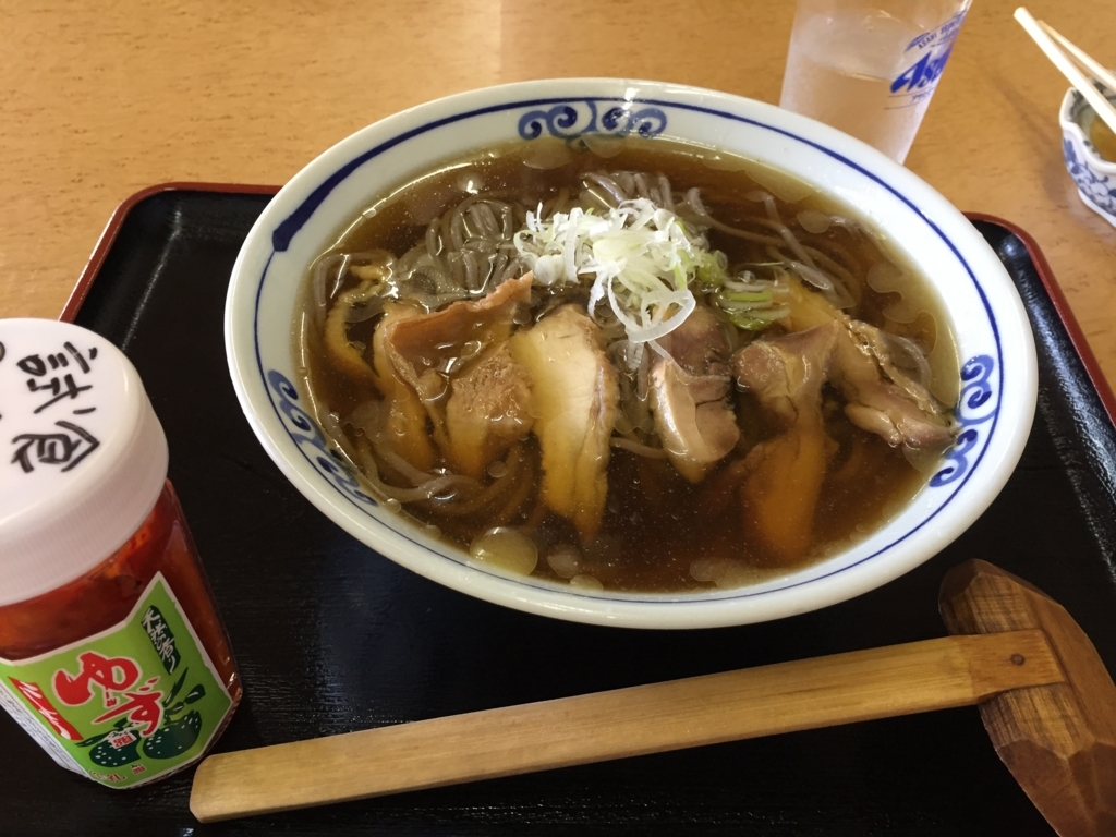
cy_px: 418
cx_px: 558
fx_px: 935
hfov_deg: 61.7
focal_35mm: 29
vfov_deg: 48.2
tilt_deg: -47.7
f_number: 2.2
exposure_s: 1/30
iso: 125
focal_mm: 4.15
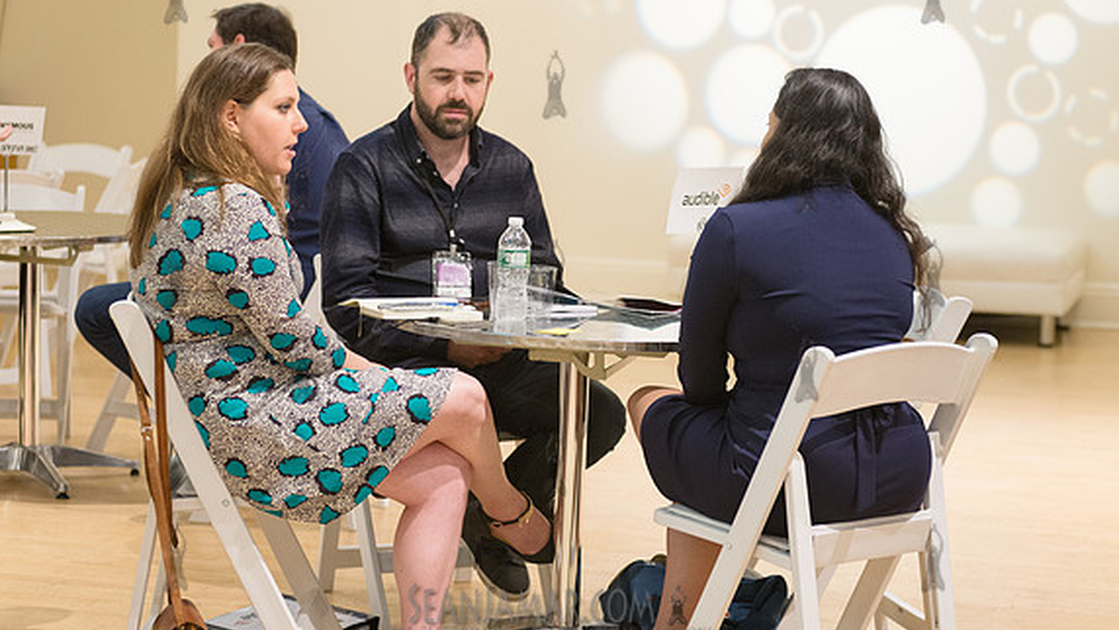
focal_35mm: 85
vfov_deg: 14.2
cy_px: 273
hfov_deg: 25.0
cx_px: 554
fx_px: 2523
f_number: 4
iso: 2500
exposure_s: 1/100
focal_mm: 80
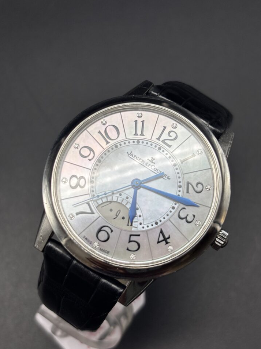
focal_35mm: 56
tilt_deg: -70.7
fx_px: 563
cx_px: 134
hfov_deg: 26.1
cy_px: 177
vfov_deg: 34.4
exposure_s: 1/242
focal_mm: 5.96
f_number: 1.6
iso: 32
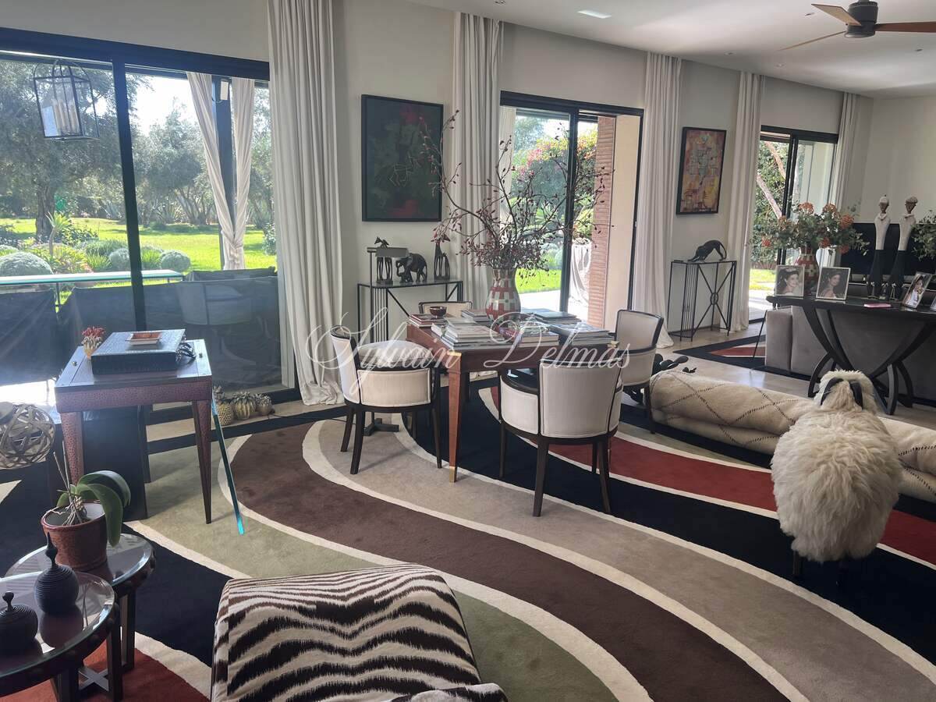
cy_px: 351
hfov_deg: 67.3
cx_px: 468
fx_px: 703
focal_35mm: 26
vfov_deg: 53.1
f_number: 1.5
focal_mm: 5.7
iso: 32
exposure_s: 1/125
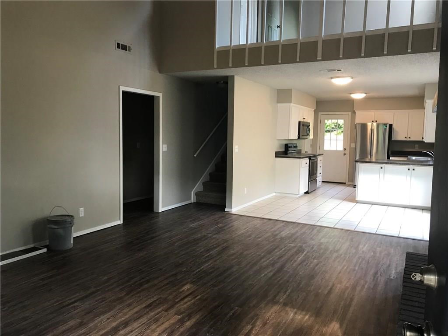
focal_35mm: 28
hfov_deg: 63.4
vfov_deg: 49.7
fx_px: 362
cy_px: 168
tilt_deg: -4.0
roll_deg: -0.5
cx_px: 224
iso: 32
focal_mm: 3.99
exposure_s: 1/24
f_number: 1.8
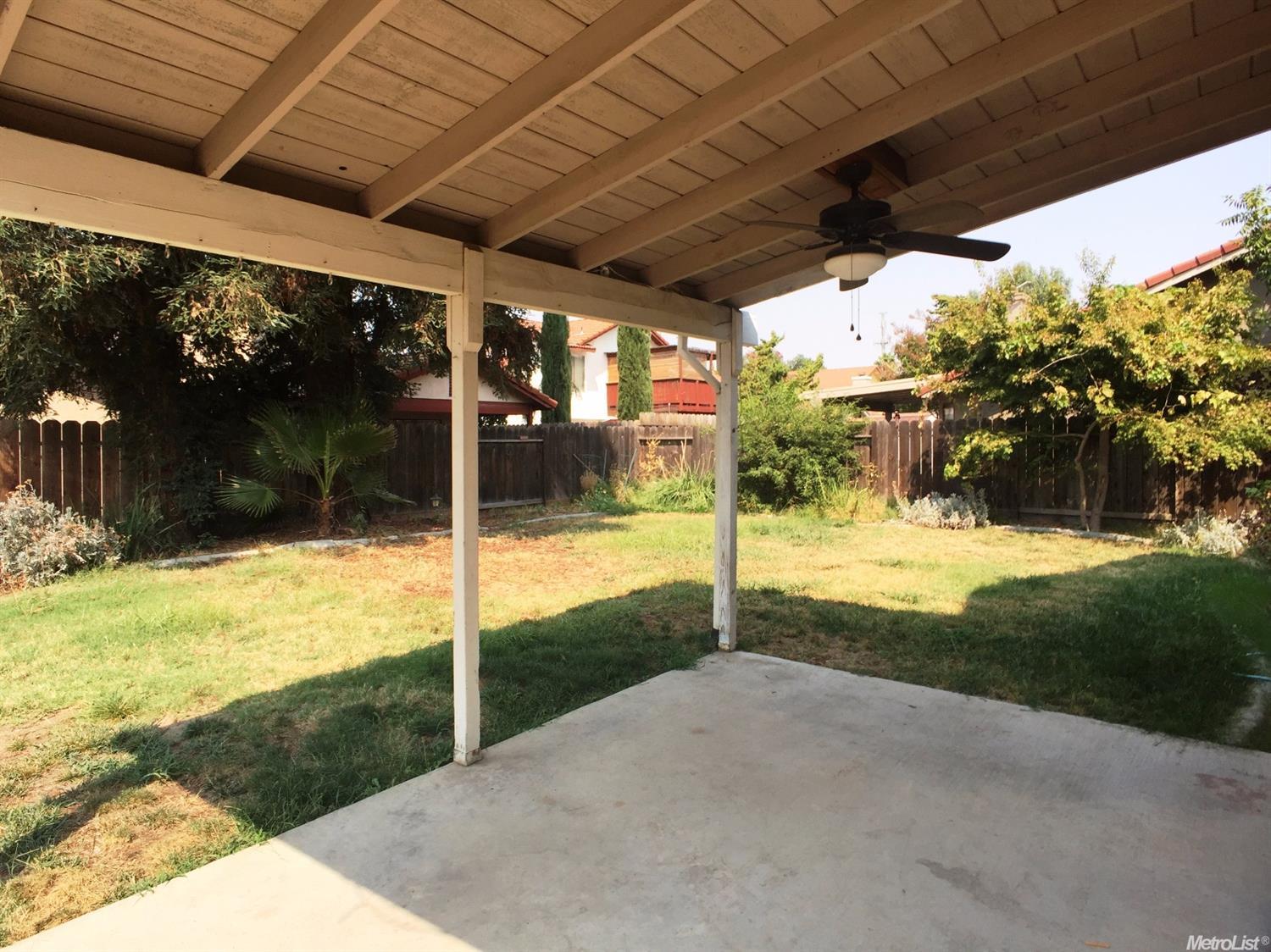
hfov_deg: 61.7
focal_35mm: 29
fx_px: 1064
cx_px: 636
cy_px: 476
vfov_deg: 48.2
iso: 32
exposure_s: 1/807
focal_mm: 4.15
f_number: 2.2
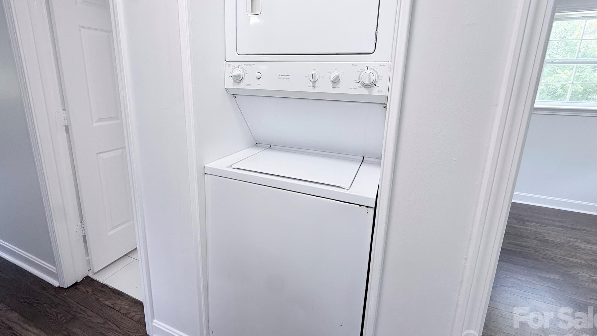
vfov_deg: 66.4
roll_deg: -1.1
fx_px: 253
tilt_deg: -11.5
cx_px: 298
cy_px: 132
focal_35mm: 16
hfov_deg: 99.4
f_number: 2.2
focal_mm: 2.22
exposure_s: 1/120
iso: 100
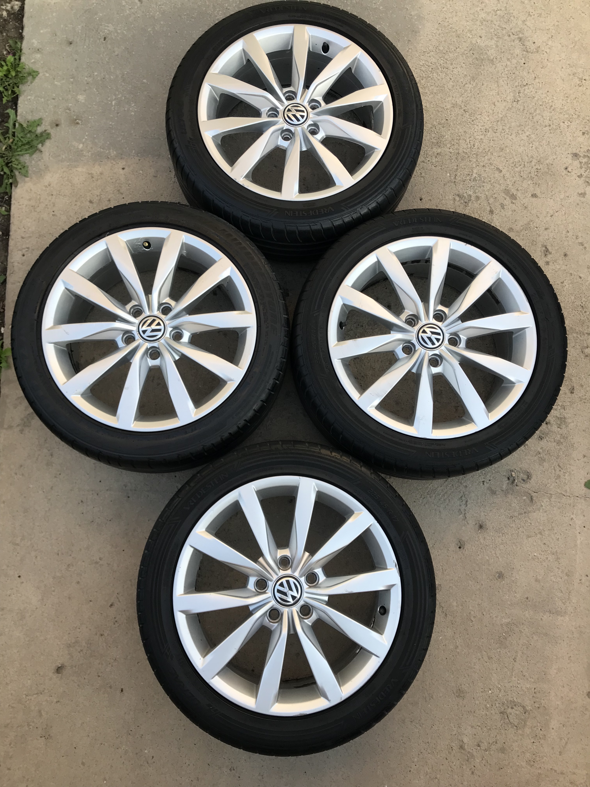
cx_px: 295
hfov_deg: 49.7
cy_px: 394
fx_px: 636
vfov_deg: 63.4
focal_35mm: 28
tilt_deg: -79.2
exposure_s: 1/131
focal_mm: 3.99
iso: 20
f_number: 1.8
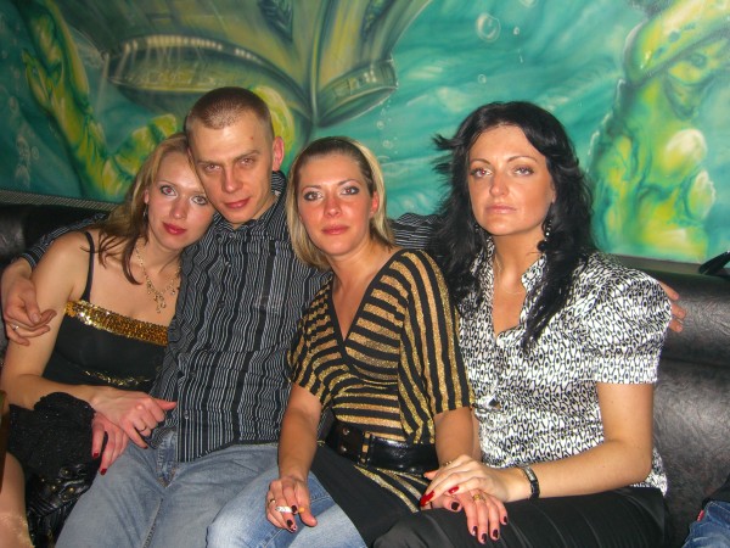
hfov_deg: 49.0
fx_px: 801
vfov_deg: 37.7
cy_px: 274
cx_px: 365
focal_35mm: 38
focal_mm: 7.9
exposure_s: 1/60
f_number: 2.8
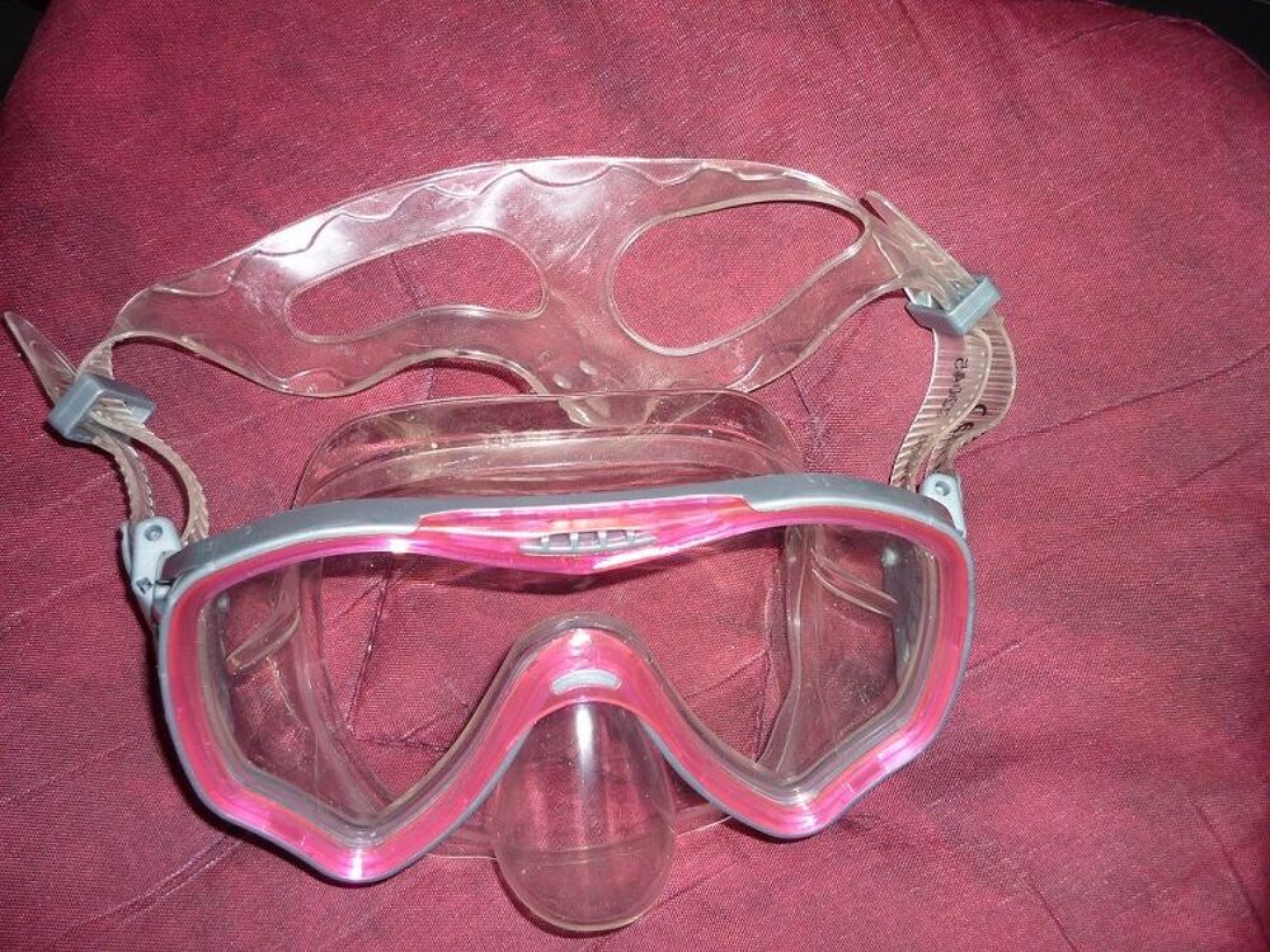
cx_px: 635
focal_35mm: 33
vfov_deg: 42.9
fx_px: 1211
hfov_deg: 55.4
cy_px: 476
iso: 100
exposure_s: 1/30
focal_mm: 5.5
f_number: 2.8
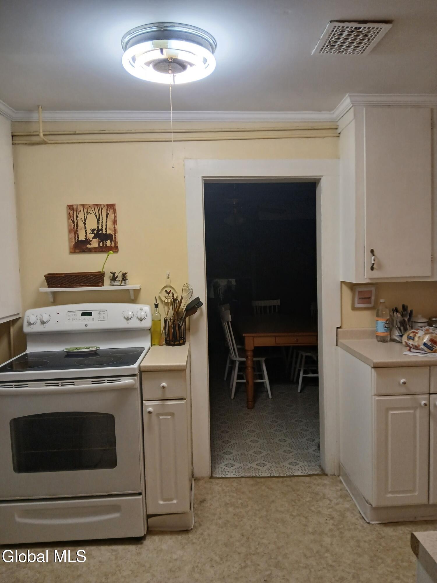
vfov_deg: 67.3
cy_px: 292
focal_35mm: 26
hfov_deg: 53.1
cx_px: 218
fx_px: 438
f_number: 1.8
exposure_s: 1/60
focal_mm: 3.98
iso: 125
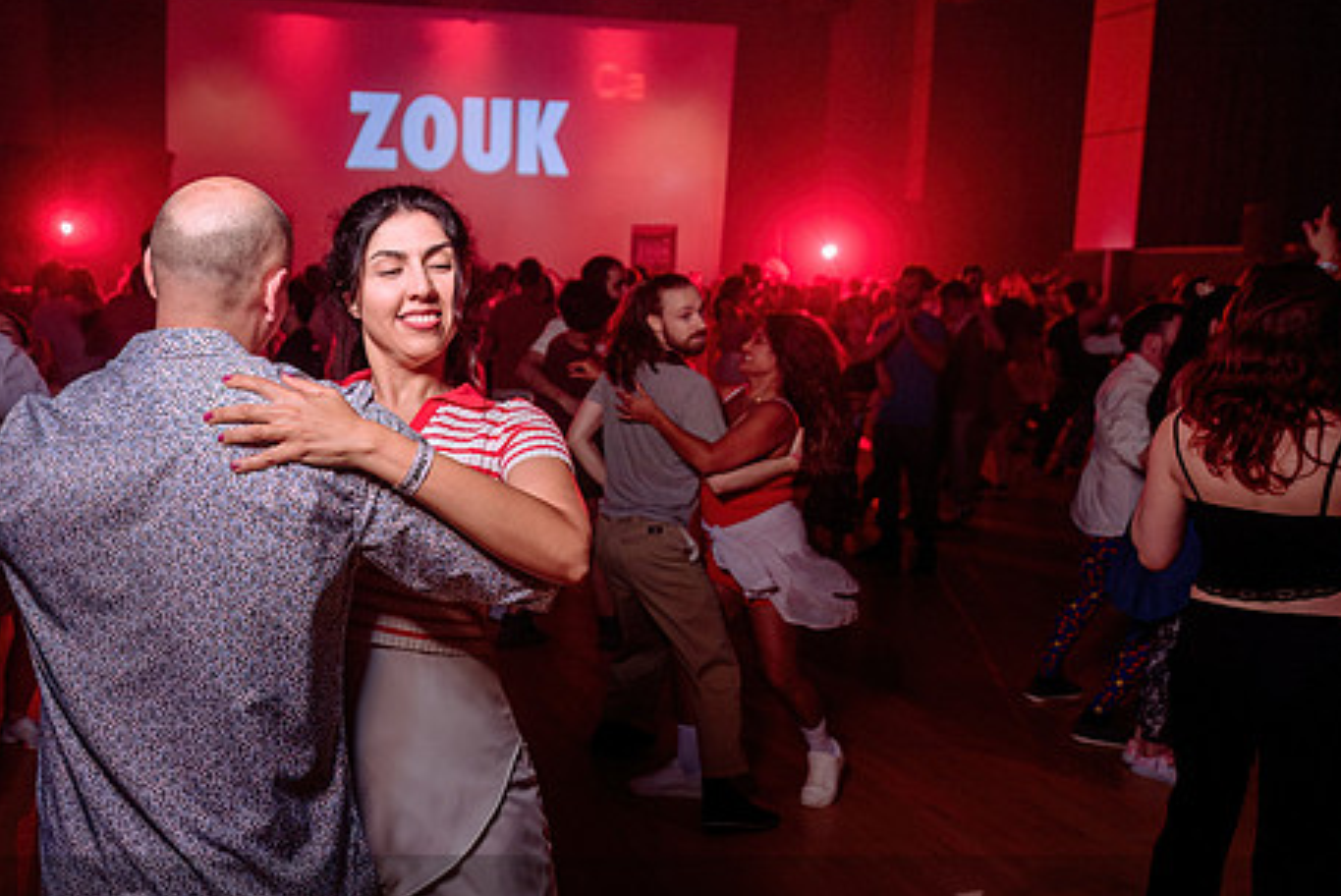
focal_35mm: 36
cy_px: 448
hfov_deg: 52.1
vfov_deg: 36.9
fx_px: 1342
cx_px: 443
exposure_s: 1/60
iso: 800
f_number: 2.8
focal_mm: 24
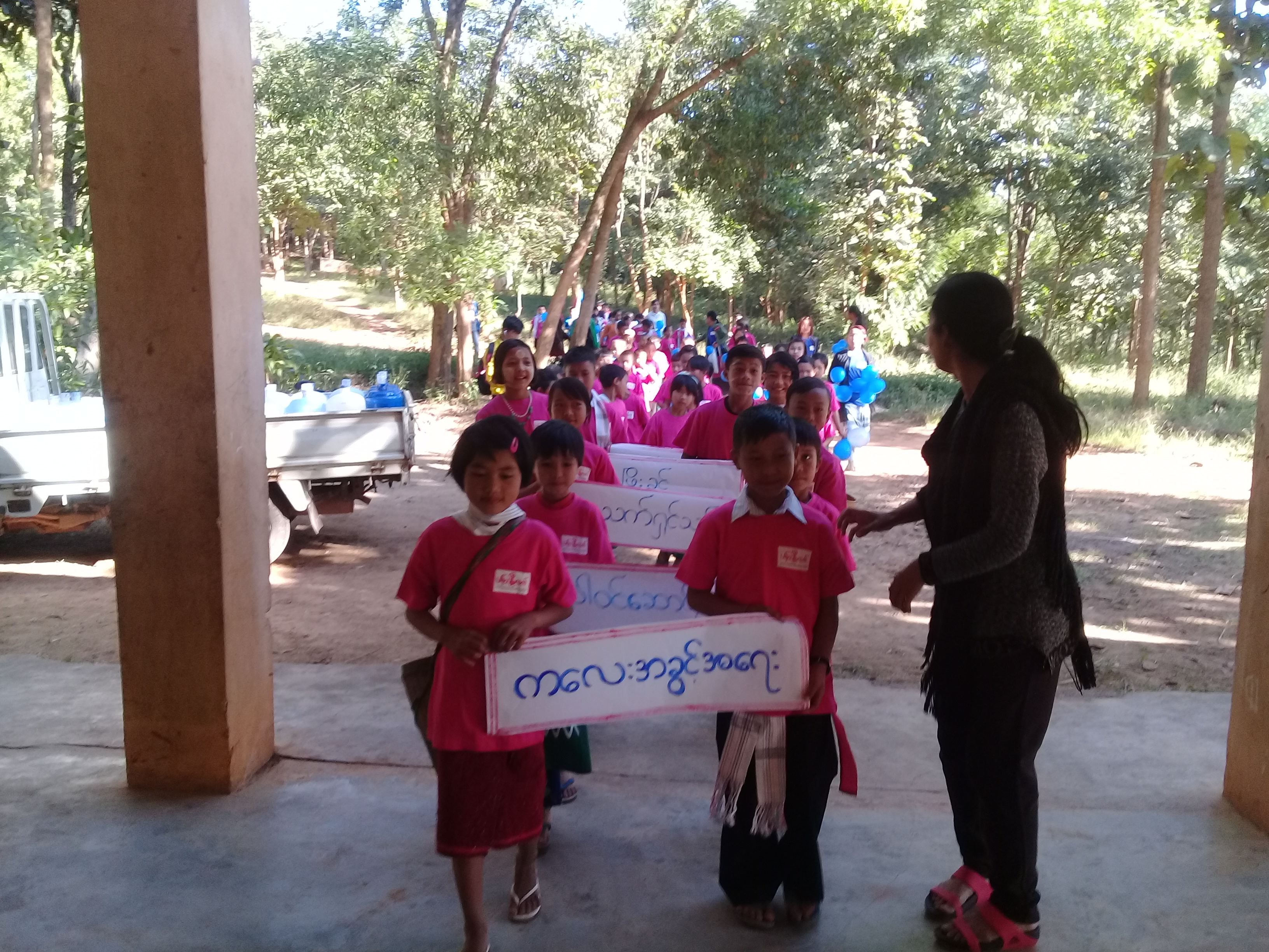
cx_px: 634
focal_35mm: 31
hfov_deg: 58.4
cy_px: 476
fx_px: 1136
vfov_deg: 45.4
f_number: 2.2
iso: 64
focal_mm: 3.3
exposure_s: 1/100
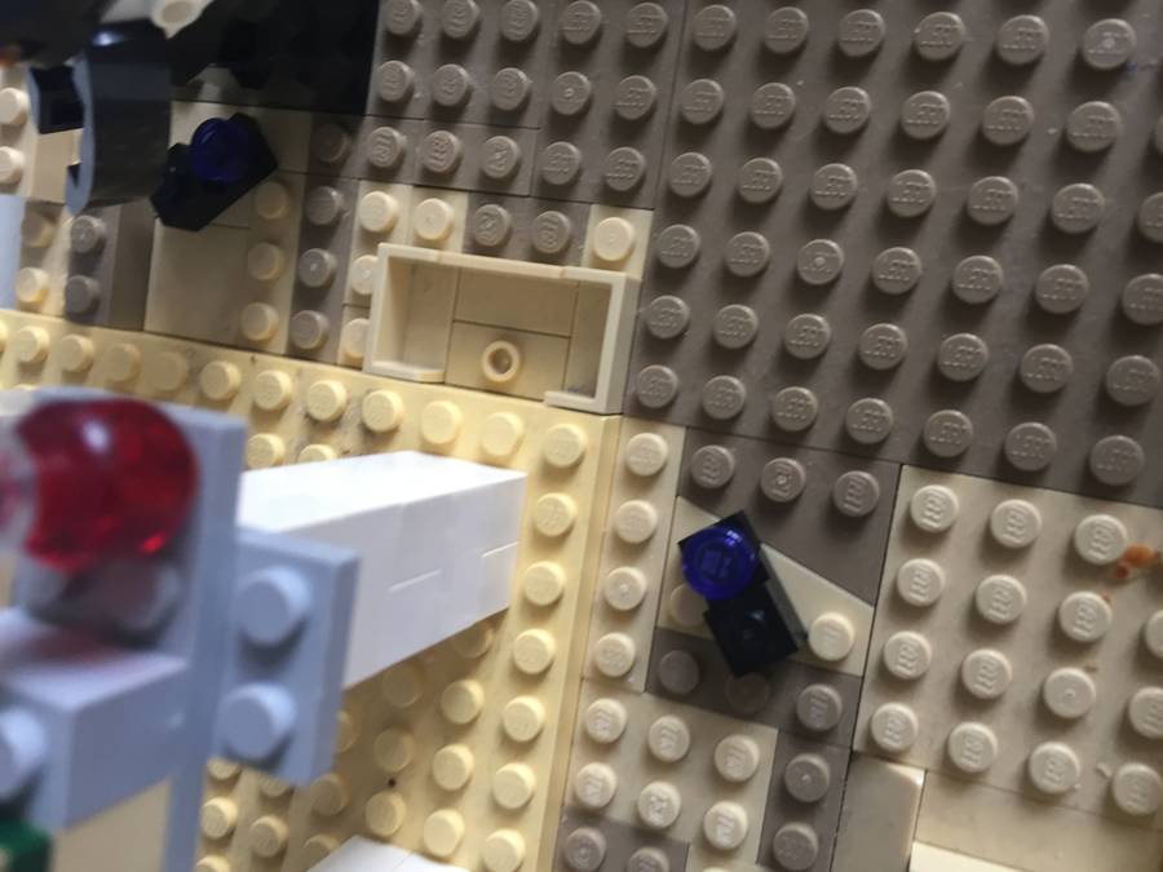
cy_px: 436
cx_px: 582
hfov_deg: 61.7
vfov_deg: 48.2
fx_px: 974
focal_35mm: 29
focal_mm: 4.15
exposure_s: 1/33
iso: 80
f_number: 2.2
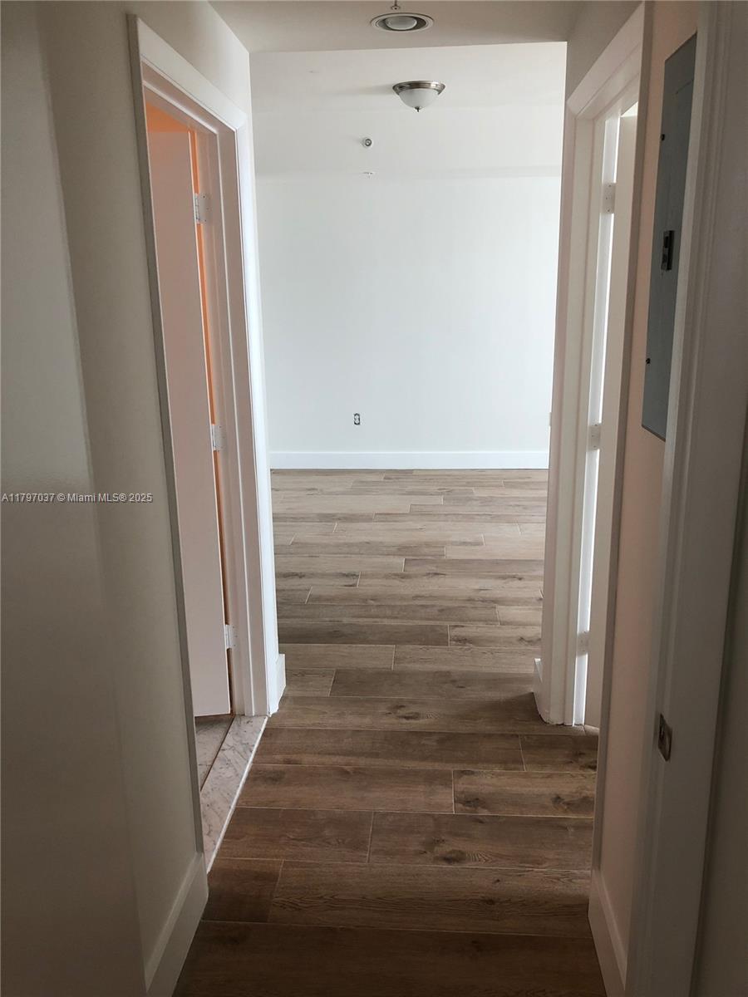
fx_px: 807
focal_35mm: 28
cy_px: 498
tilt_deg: -14.3
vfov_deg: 63.4
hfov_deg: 49.7
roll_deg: +0.3
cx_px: 374
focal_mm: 4
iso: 25
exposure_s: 1/40
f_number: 1.8
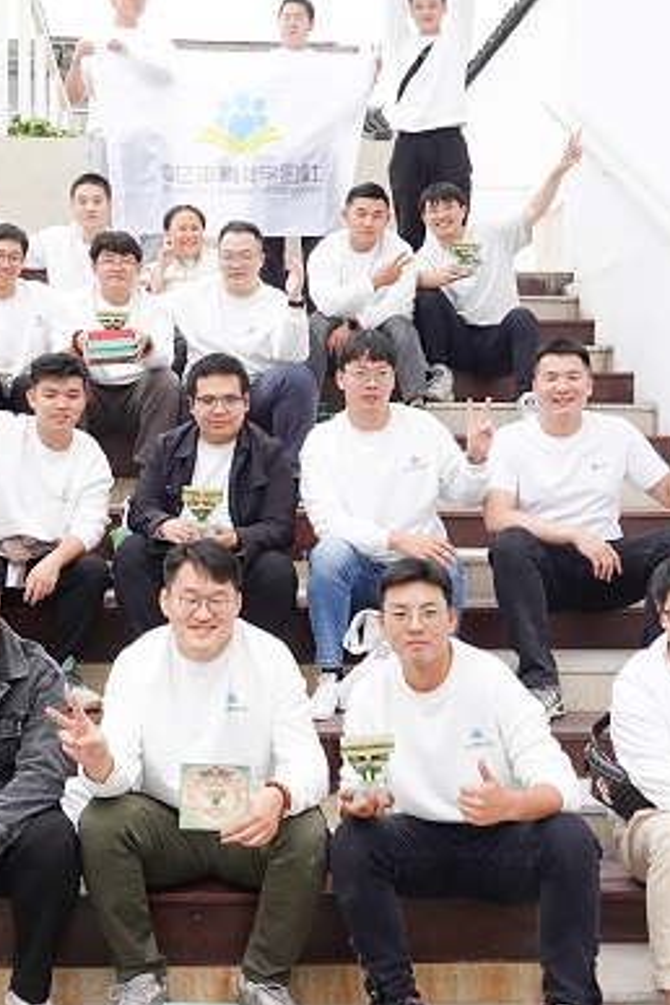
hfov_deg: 26.8
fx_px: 1396
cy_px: 467
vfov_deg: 39.6
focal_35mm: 50
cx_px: 217
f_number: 3.5
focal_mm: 9
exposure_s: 1/500
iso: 200
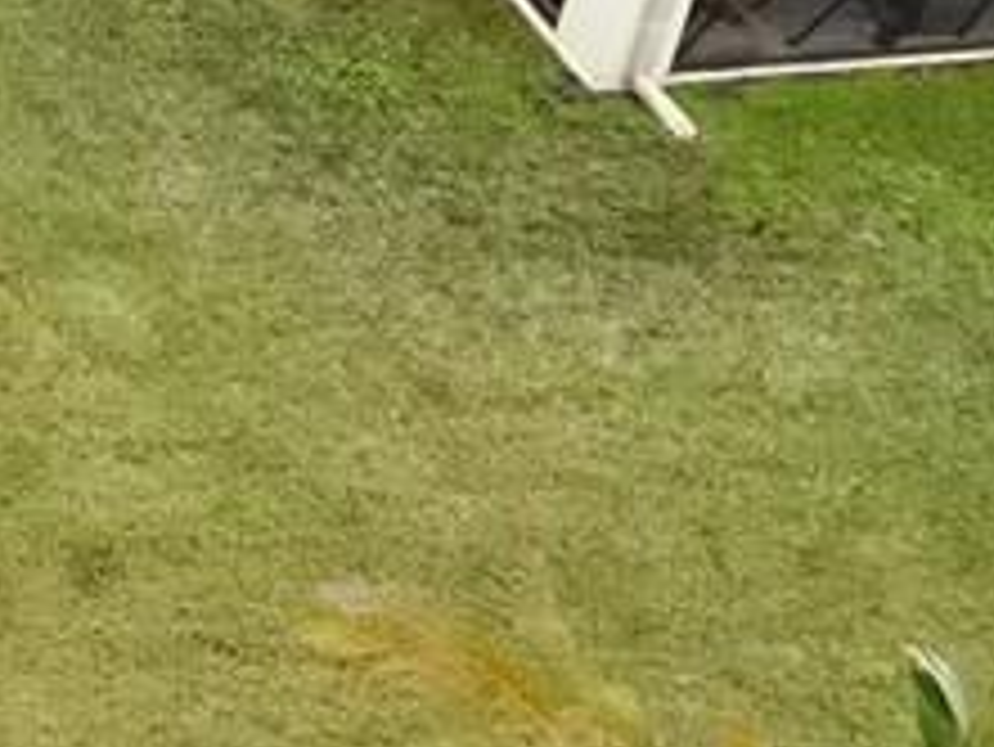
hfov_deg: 9.2
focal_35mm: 174
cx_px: -1957
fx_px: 4999
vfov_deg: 8.3
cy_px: -405
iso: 800
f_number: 2.8
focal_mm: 4.5
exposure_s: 1/640
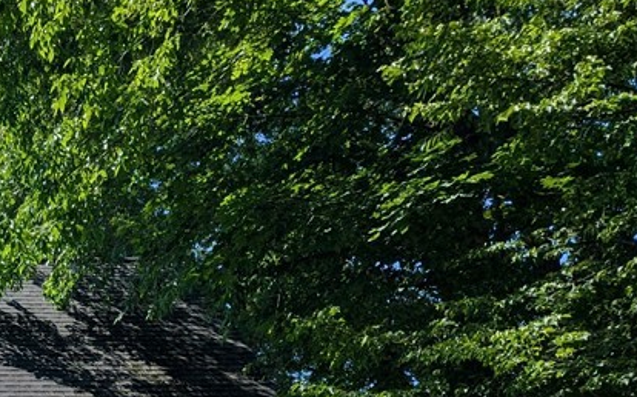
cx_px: -83
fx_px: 1093
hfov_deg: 29.0
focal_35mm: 63
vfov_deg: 19.2
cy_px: 503
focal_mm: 6.81
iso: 44
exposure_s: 1/2058
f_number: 1.85
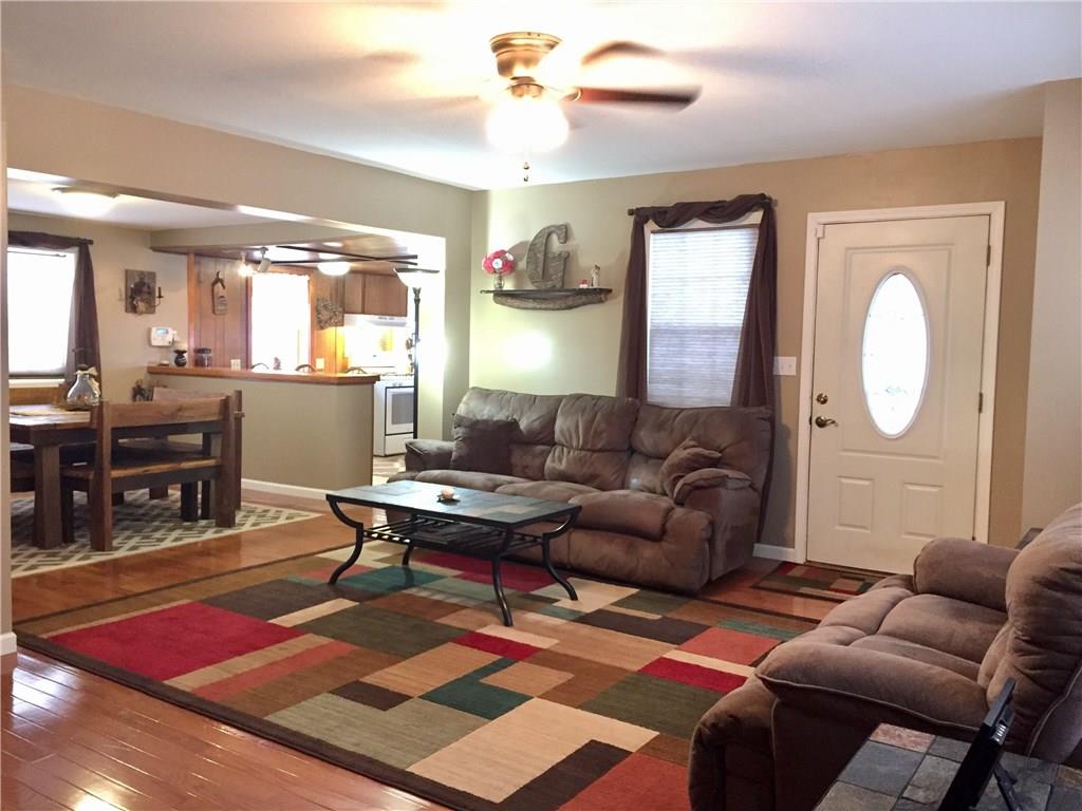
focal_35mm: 29
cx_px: 541
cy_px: 406
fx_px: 906
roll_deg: -1.5
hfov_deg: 61.7
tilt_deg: -5.0
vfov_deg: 48.2
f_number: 2.2
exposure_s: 1/15
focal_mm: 4.15
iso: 250
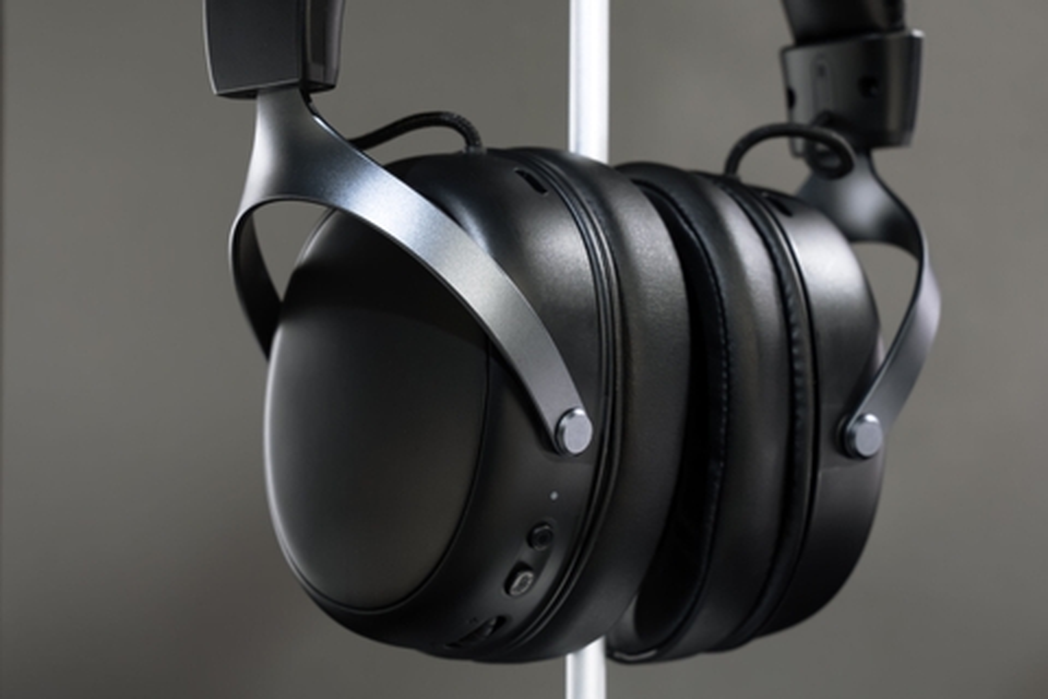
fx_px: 2562
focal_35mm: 88
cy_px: 350
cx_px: 524
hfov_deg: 23.1
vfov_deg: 15.5
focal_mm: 59
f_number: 8
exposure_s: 1/100
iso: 800
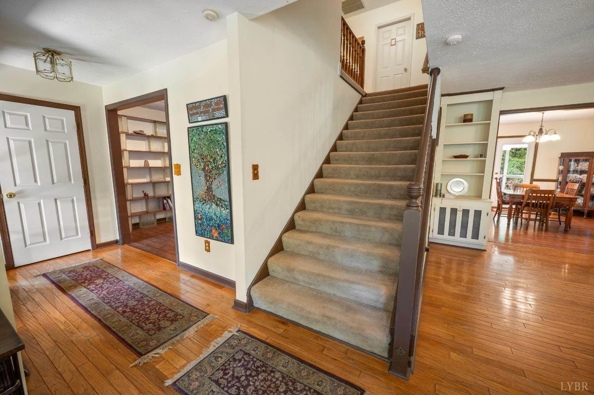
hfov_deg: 104.3
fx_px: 231
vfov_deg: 81.1
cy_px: 198
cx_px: 297
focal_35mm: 14
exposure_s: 1/1.25
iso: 400
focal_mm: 14
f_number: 8
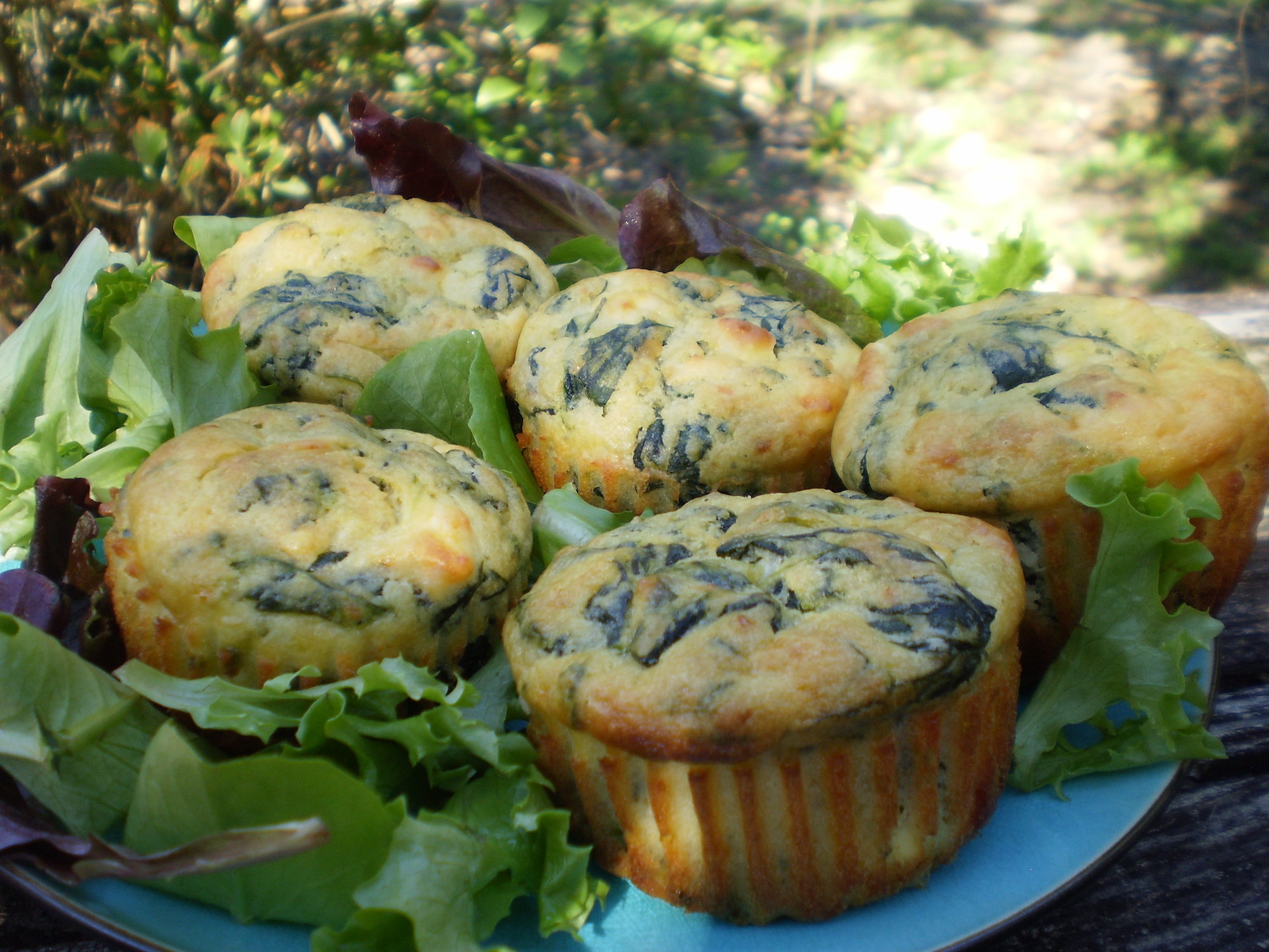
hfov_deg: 51.4
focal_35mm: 36
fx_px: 1320
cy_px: 476
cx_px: 634
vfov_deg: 39.7
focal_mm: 6.3
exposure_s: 1/80
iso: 64
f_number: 3.1
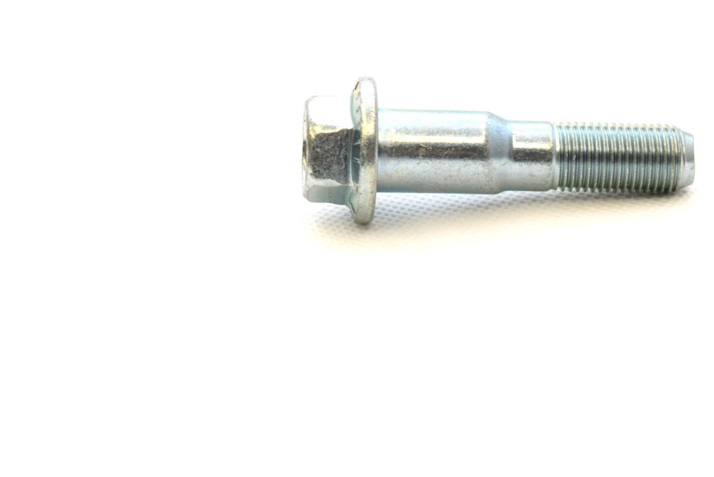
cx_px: 468
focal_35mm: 115
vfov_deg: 12.0
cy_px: 158
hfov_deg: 17.8
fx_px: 2276
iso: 400
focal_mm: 55
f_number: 8
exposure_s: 1/250
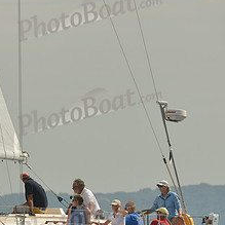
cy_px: 177
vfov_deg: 2.2
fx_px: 5949
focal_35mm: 809
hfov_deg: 2.2
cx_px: -35
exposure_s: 1/1250
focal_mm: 360
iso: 320
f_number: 7.1
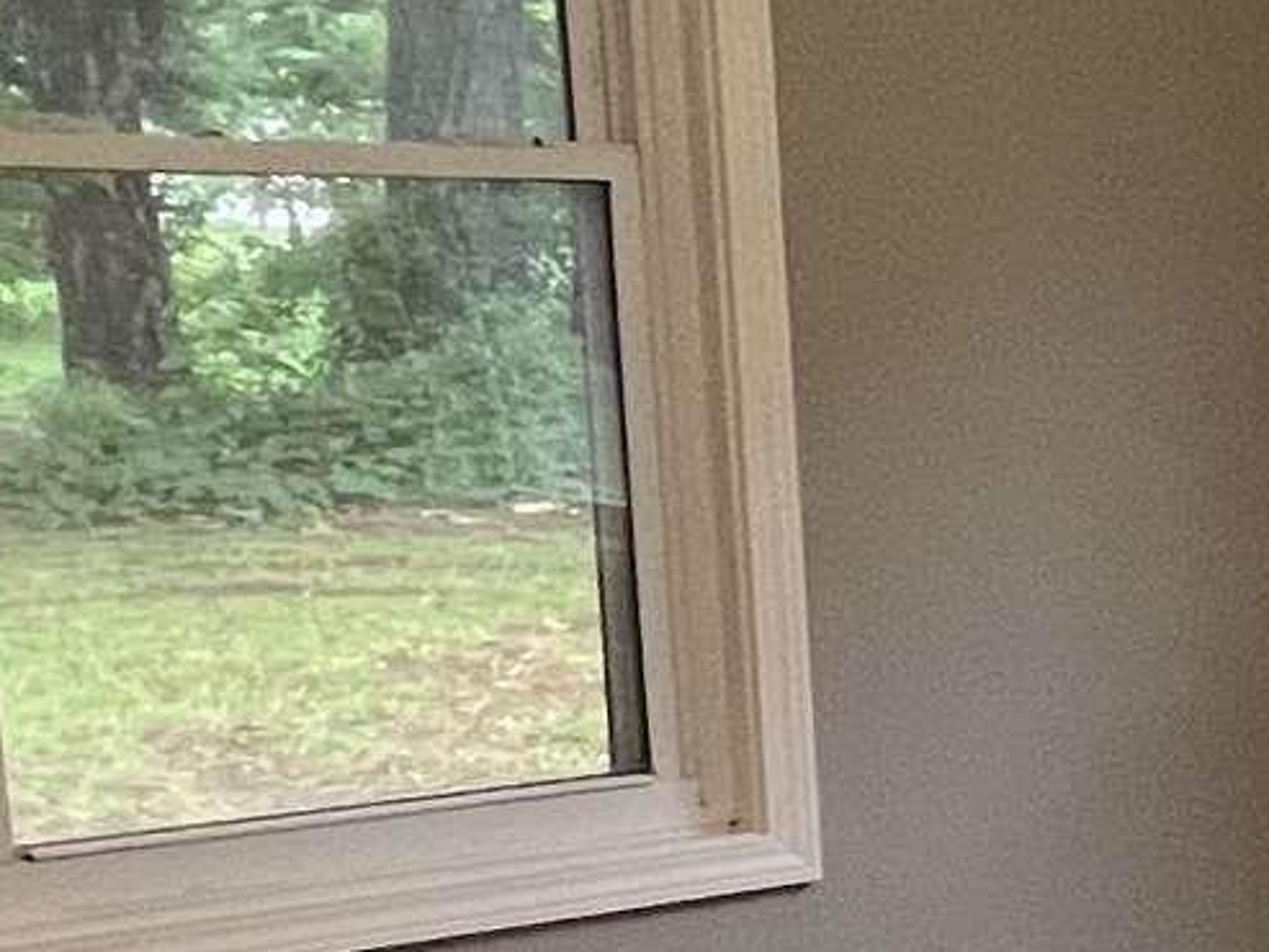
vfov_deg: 17.9
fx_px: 2970
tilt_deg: -12.0
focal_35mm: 81
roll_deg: -1.0
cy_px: 857
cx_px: 2162
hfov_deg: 19.3
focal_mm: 1.57
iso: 160
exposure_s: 1/120
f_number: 1.8
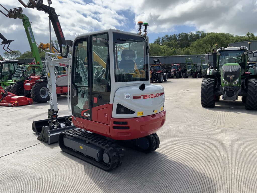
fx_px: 215
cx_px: 128
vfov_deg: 48.2
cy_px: 96
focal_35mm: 29
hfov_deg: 61.7
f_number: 1.8
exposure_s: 1/1848
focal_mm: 3
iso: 16
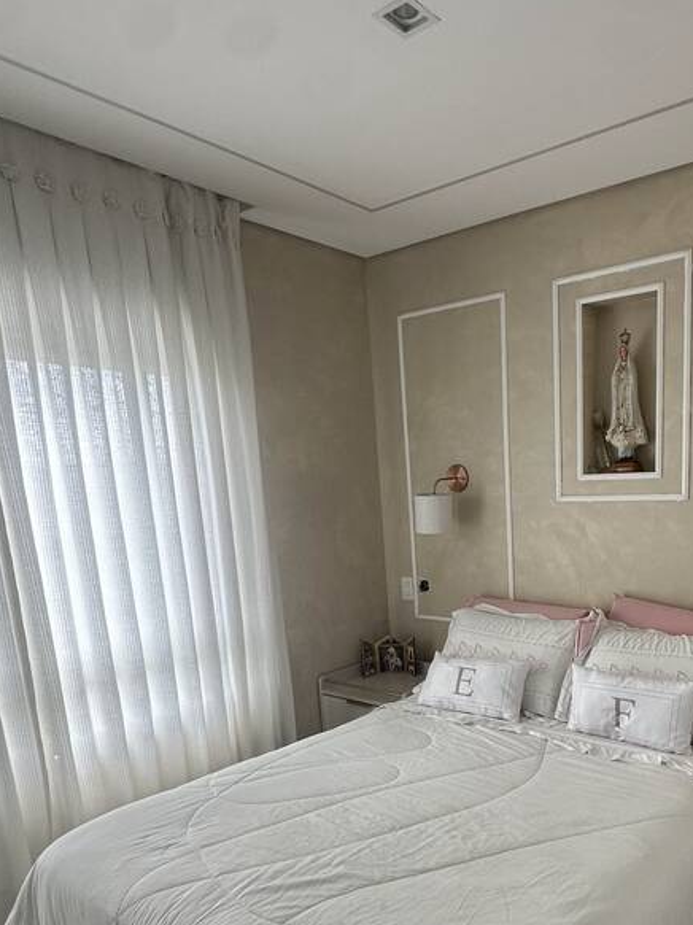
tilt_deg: -9.9
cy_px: 613
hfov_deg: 51.1
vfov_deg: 65.6
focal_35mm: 26
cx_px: 507
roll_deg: +1.0
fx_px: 695
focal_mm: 2.22
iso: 80
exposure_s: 1/99
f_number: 2.2
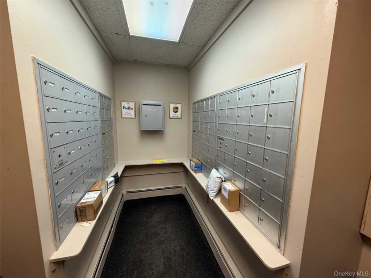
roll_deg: -1.3
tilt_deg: -8.2
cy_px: 139
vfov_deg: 85.7
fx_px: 150
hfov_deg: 102.1
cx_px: 186
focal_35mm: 14
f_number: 2.2
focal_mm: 2.22
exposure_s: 1/120
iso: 200
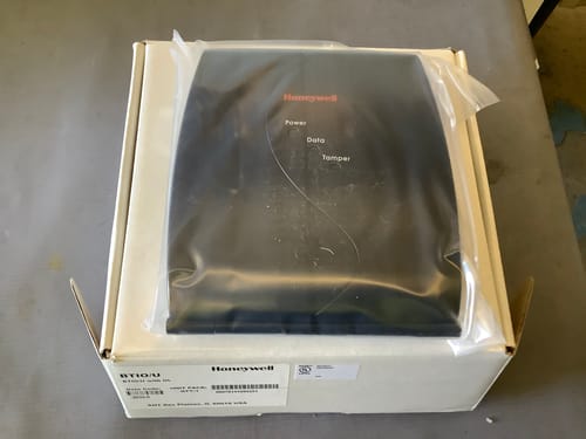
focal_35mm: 31
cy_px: 220
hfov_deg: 58.4
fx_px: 525
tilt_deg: -66.8
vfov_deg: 45.4
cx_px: 293
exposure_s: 1/33
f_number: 2.4
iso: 250
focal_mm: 3.3
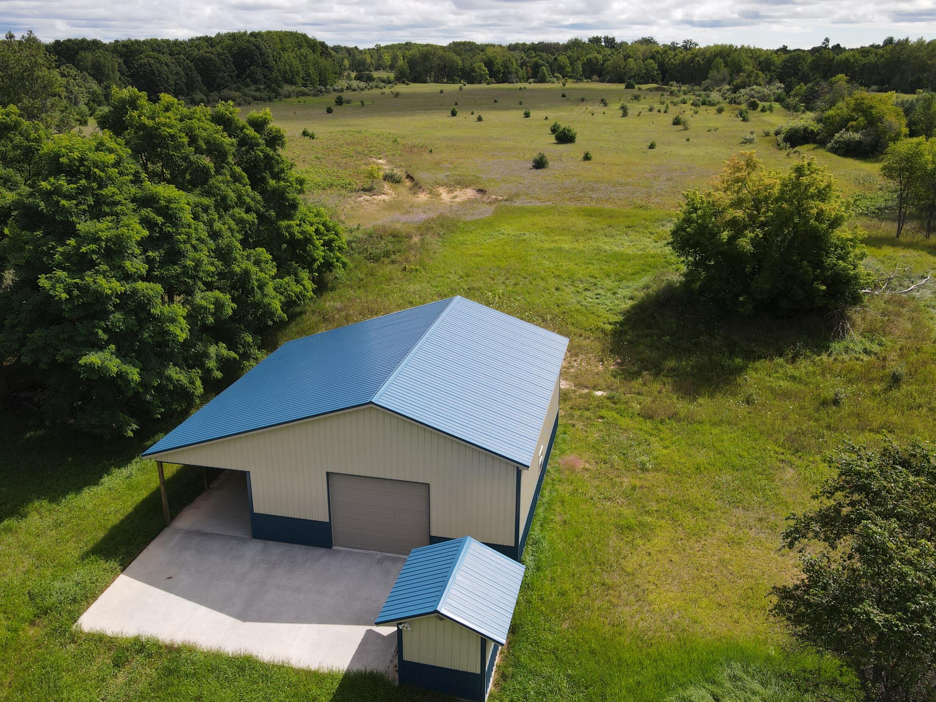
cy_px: 357
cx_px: 446
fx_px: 784
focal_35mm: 29
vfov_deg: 48.2
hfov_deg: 61.6
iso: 100
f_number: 2.8
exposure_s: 1/640
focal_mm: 4.5
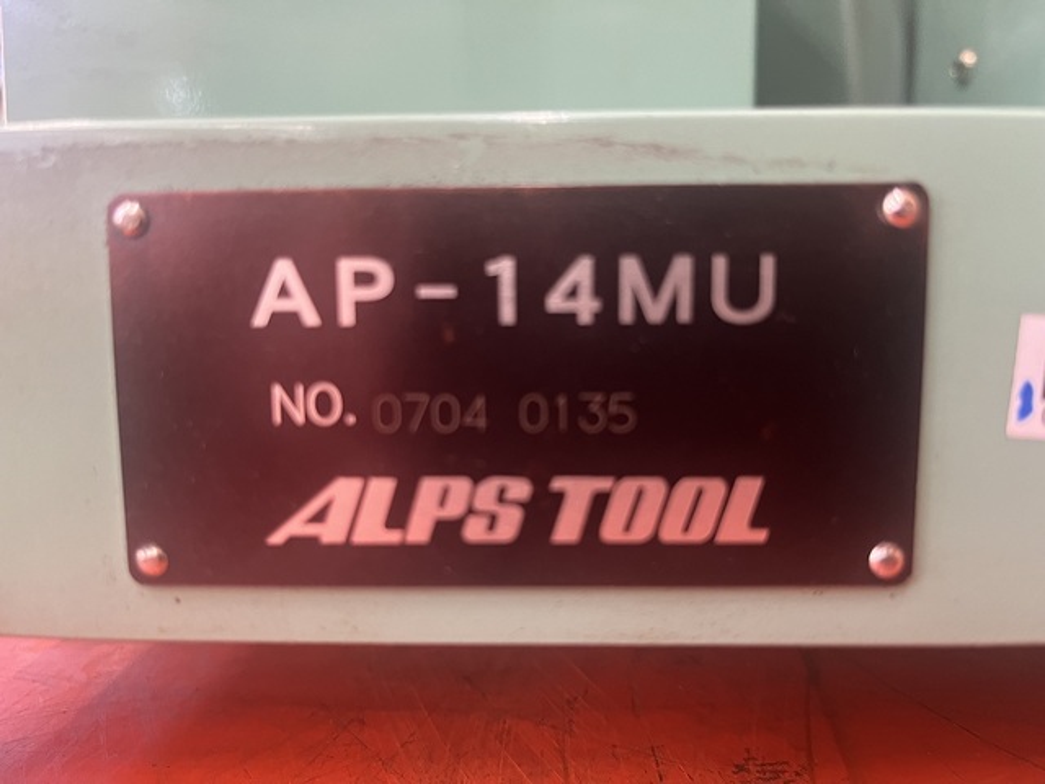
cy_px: 392
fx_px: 785
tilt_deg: -7.6
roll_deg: +1.4
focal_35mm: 26
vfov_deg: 53.1
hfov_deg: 67.3
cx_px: 522
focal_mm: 5.1
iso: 320
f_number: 1.6
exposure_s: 1/60
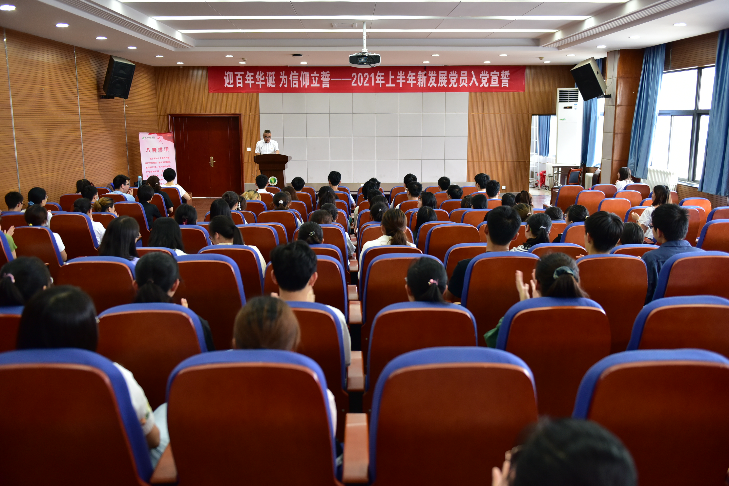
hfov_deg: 58.7
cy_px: 243
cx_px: 364
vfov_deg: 41.1
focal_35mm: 32
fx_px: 648
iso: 1400
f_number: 2.8
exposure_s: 1/100
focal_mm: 32
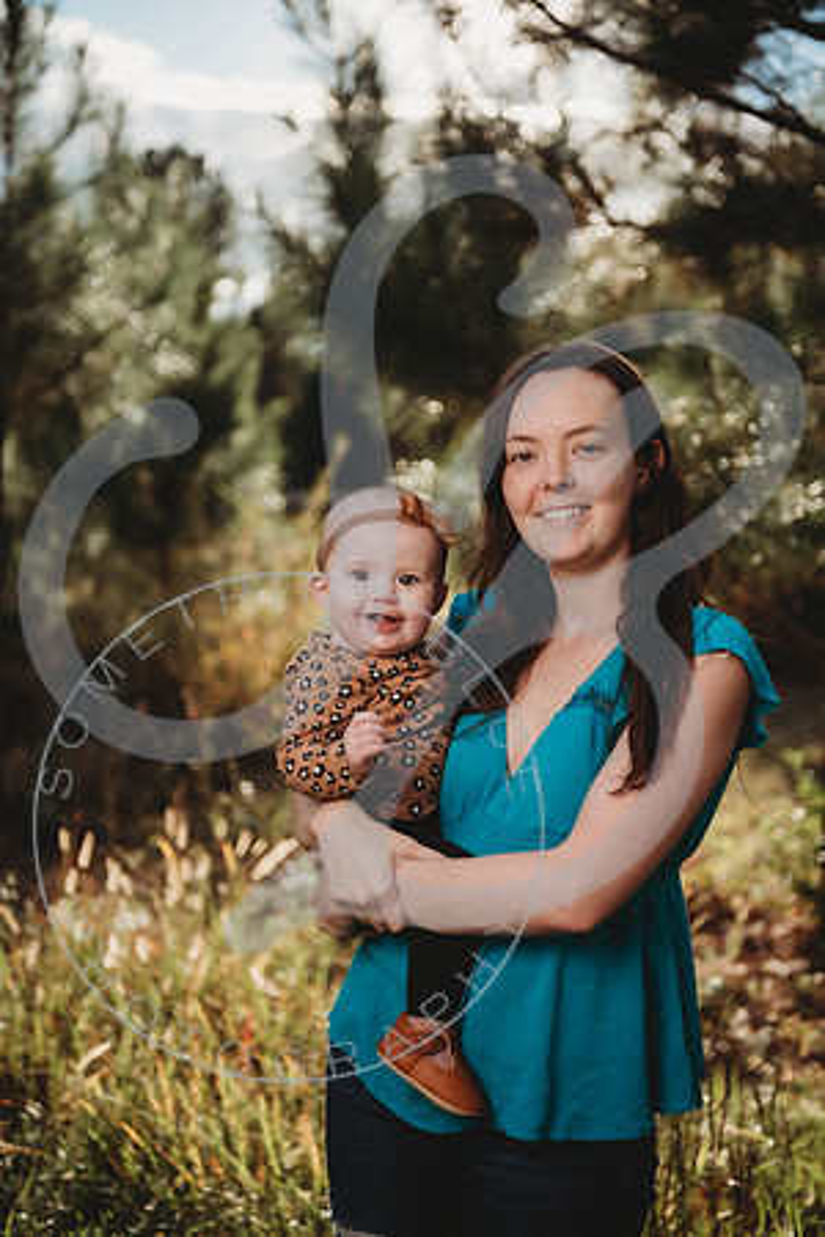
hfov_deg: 23.4
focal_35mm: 58
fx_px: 1994
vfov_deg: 34.5
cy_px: 618
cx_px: 412
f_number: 2.8
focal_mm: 58
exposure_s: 1/800
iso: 100
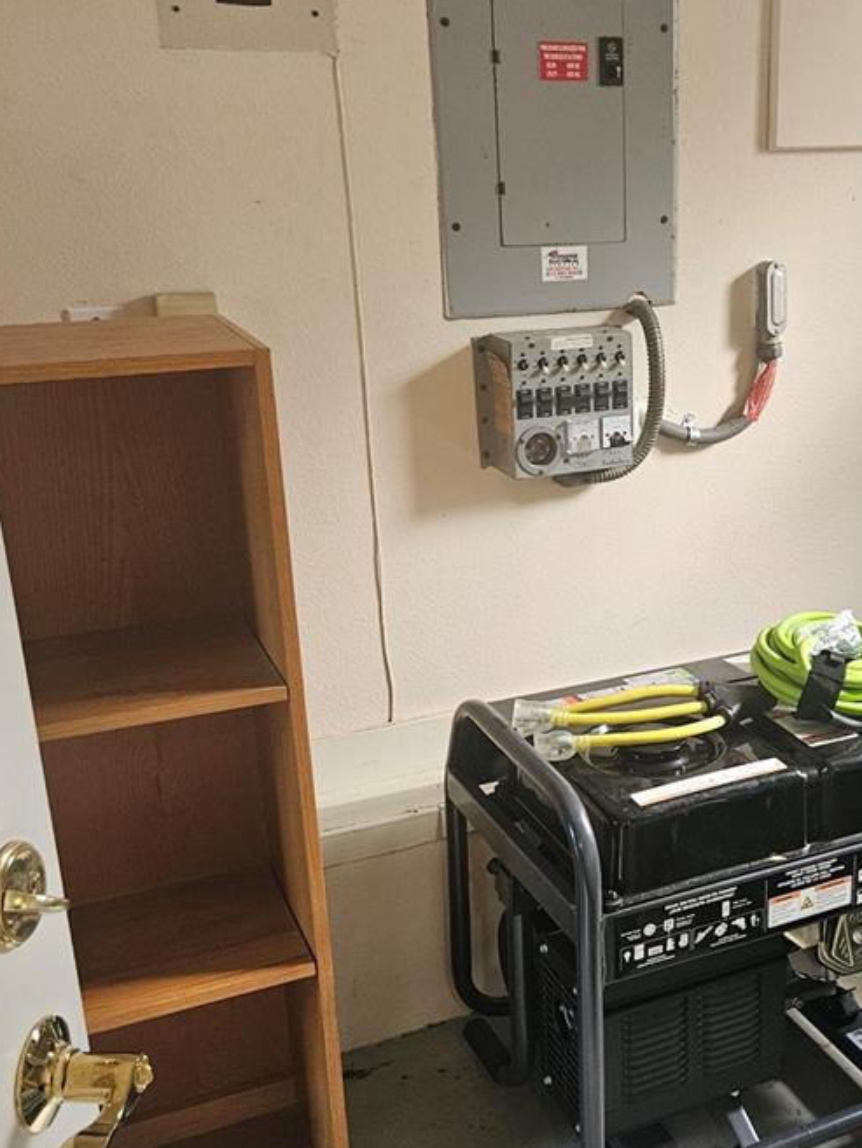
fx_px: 1394
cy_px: 648
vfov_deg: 44.7
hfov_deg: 33.3
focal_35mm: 42
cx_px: 692
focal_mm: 5.4
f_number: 1.8
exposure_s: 1/120
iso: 640
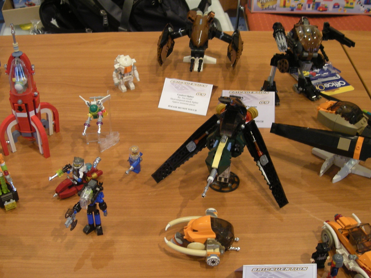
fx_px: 557
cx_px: 153
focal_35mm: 52
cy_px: 167
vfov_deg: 28.0
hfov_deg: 36.7
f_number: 2.8
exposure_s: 1/8
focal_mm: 5.7
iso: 105
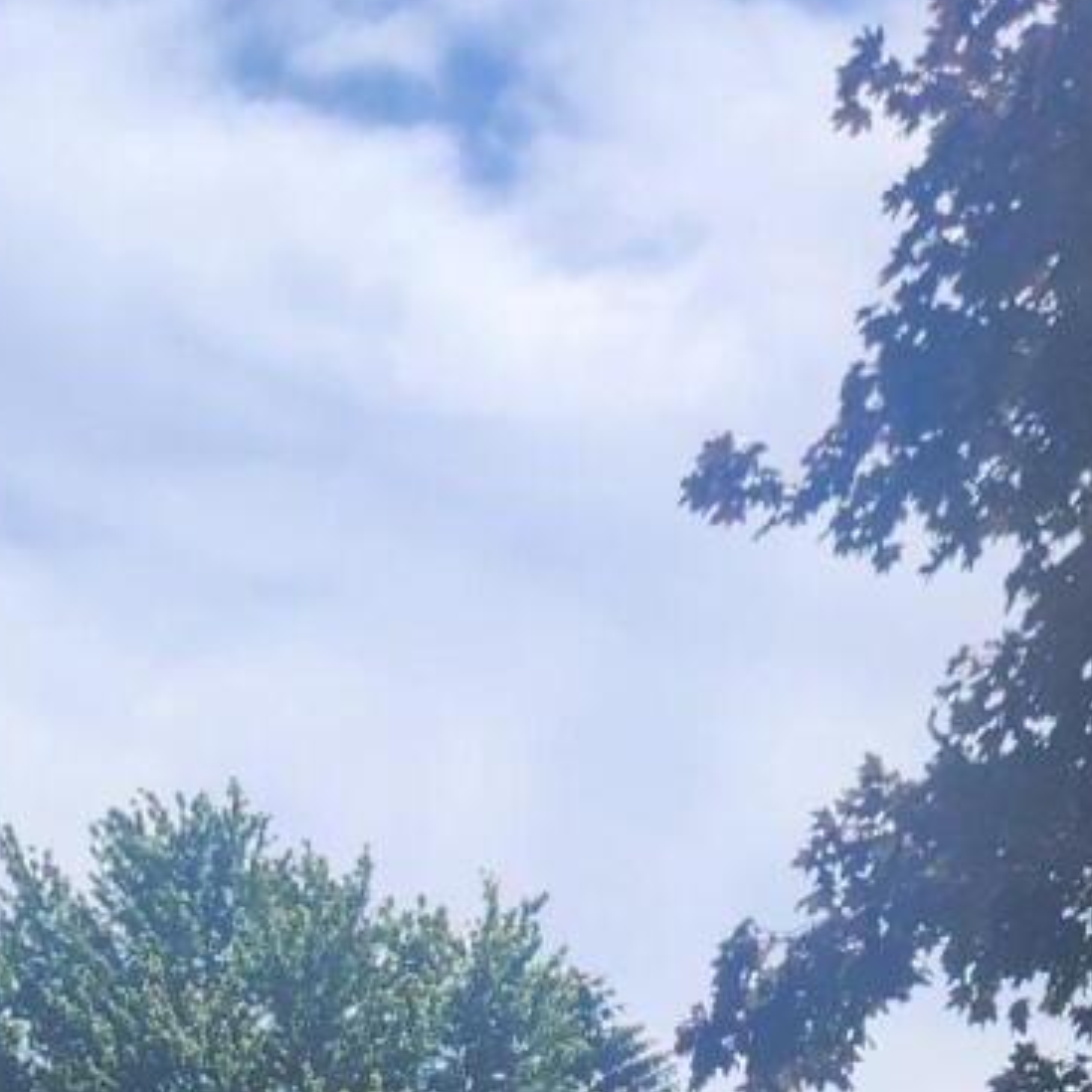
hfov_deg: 15.6
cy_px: 2745
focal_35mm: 111
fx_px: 3962
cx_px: 239
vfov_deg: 12.1
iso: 20
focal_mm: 5.4
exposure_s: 1/2032
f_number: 1.8
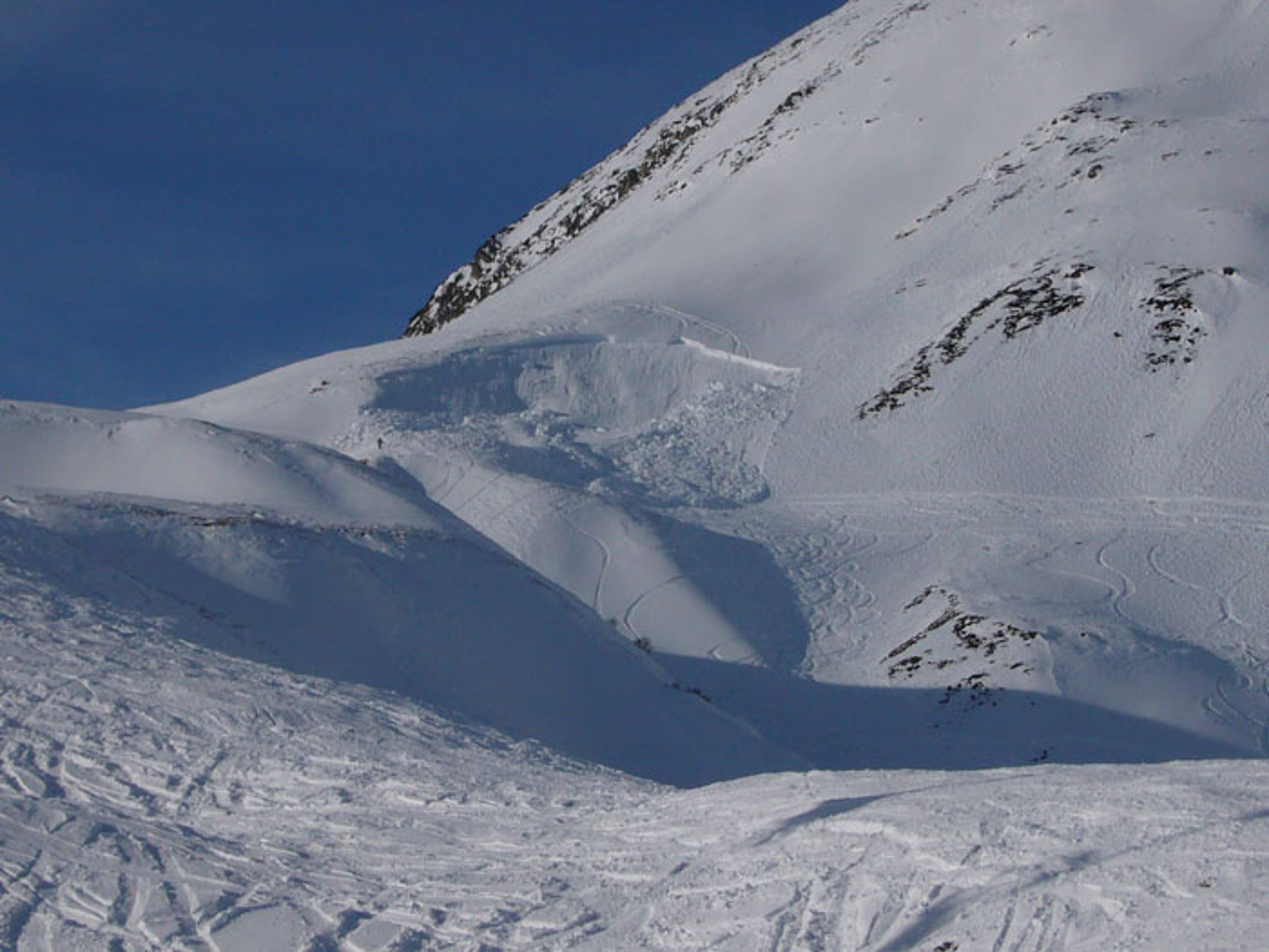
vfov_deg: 12.6
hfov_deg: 16.7
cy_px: 476
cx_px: 634
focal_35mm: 118
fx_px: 4326
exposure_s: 1/500
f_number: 10
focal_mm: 14.2
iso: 80
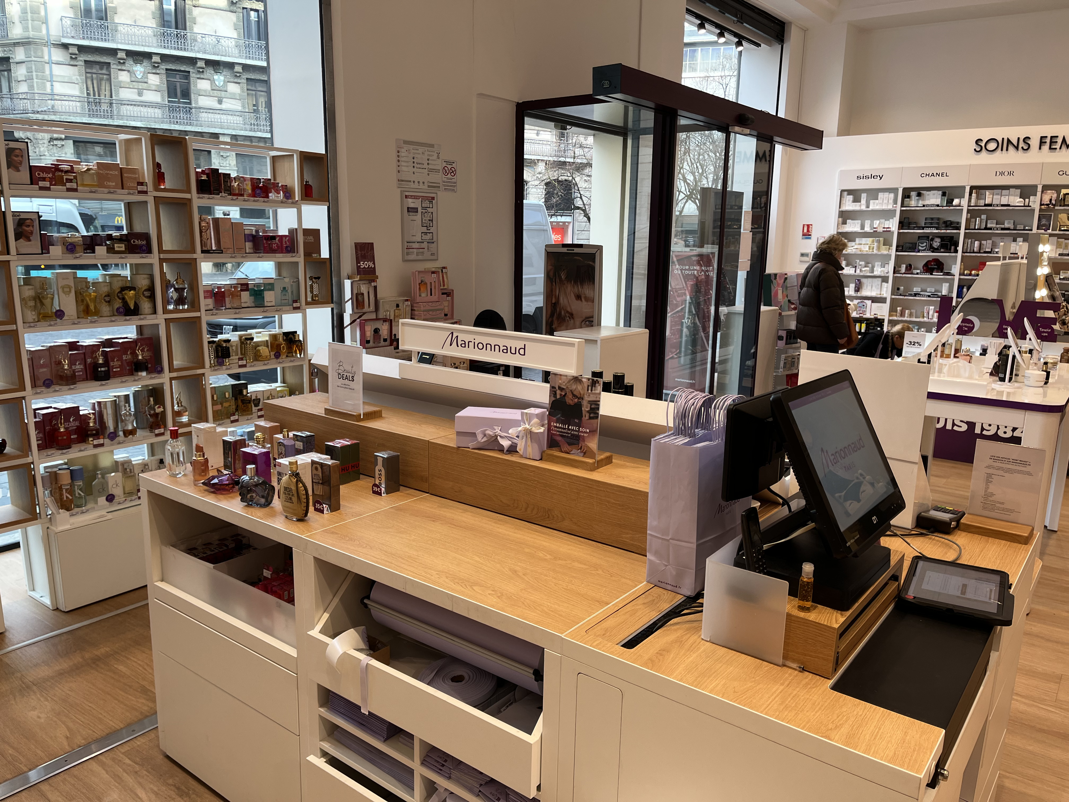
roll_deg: -1.1
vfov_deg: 53.1
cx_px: 534
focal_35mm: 26
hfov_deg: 67.3
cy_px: 401
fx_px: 803
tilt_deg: -12.6
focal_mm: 5.1
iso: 32
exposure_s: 1/124
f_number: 1.6
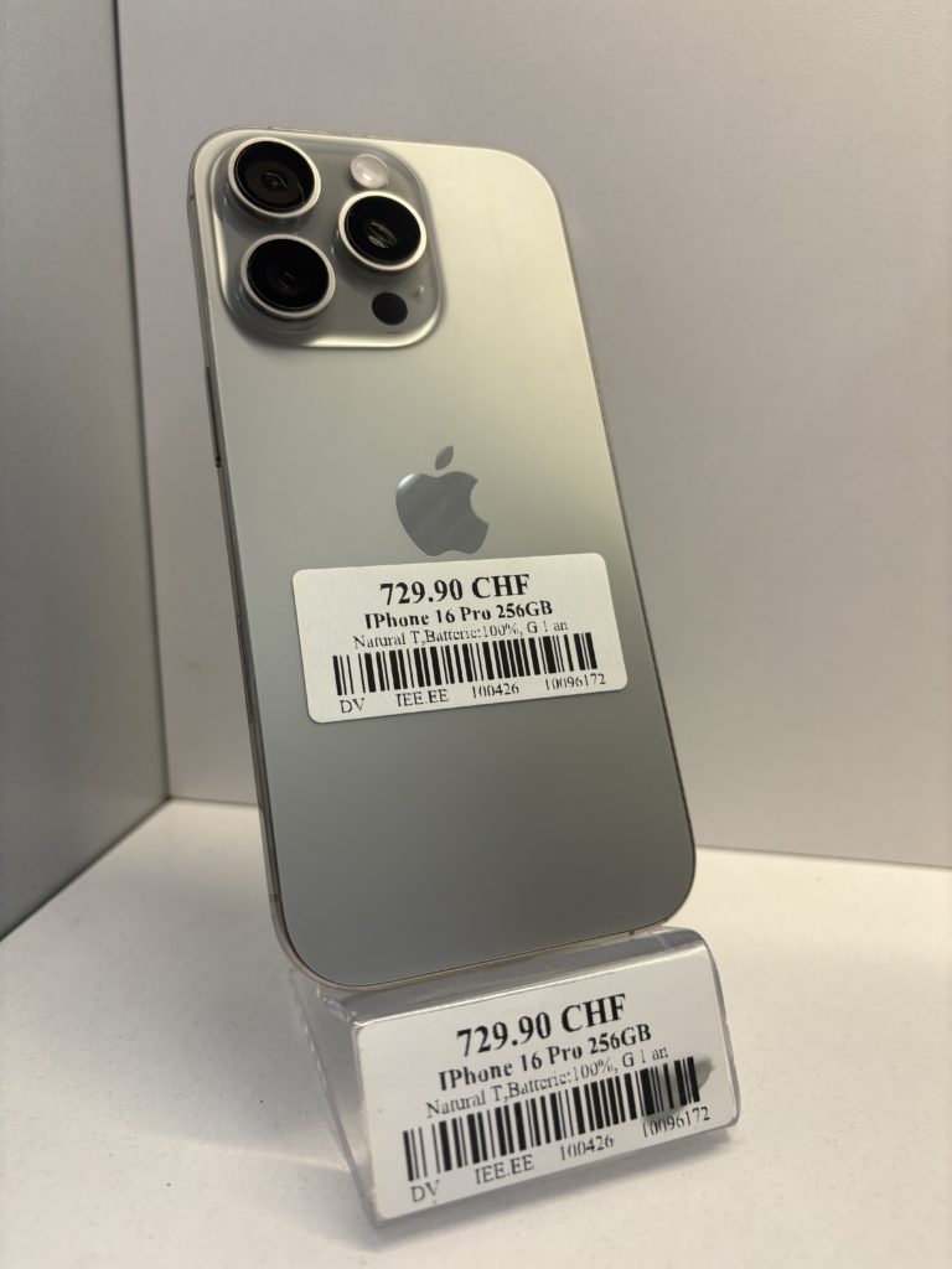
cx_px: 476
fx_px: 953
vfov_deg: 67.3
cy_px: 634
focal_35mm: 26
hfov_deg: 53.1
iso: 64
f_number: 1.6
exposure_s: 1/100
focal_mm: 5.96
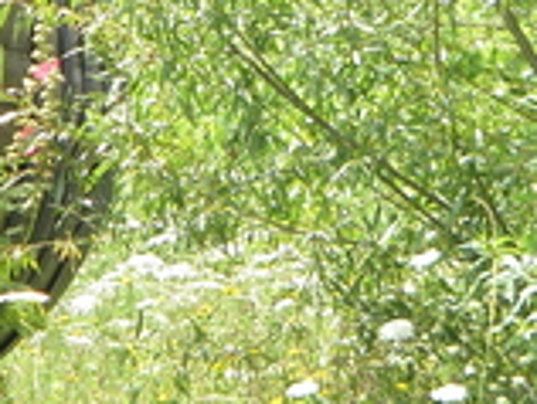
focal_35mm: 796
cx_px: 122
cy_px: 105
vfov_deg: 1.9
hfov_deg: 2.5
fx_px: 12367
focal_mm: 32.5
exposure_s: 1/160
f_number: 4.6
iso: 64
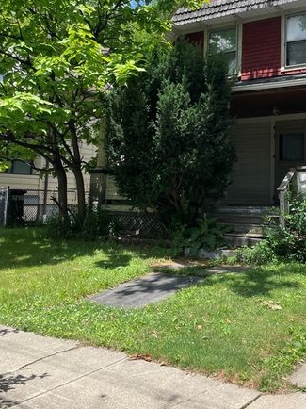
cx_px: 215
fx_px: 472
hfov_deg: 35.4
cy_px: 151
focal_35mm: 40
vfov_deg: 46.4
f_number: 1.6
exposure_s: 1/2020
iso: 32
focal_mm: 4.2
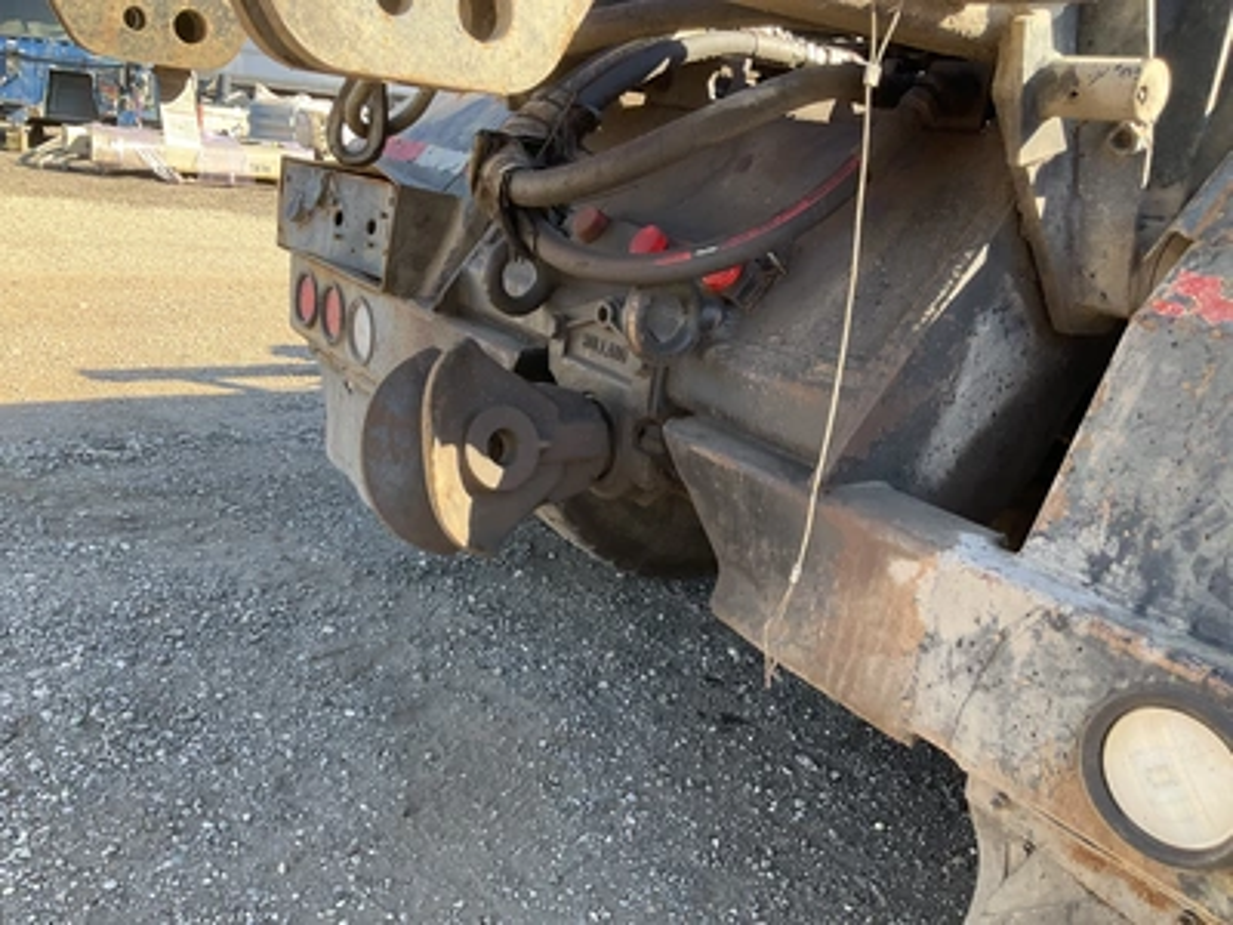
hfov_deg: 61.7
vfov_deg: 48.2
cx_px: 616
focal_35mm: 29
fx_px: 1033
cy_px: 462
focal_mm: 3
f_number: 1.8
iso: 32
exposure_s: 1/172
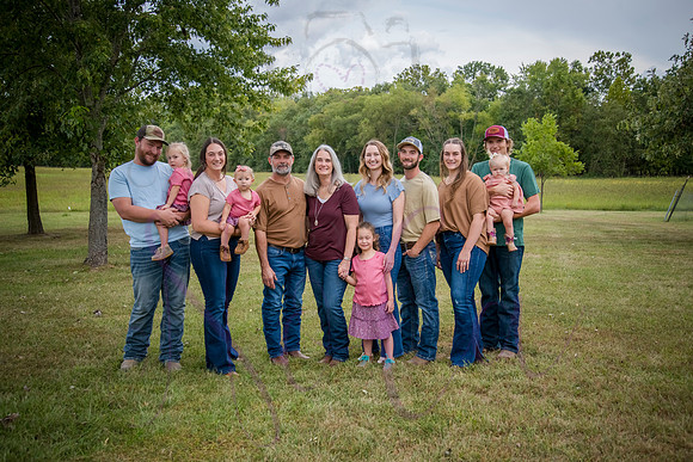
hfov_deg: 50.7
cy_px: 231
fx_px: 732
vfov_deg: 35.1
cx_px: 346
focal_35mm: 38
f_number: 5.6
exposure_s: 1/500
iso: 400
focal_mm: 38
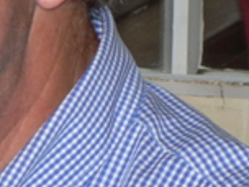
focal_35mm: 549
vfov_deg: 2.7
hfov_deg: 3.6
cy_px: -43
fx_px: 3949
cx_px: -89
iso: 150
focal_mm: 26.2
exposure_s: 1/60
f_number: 3.3
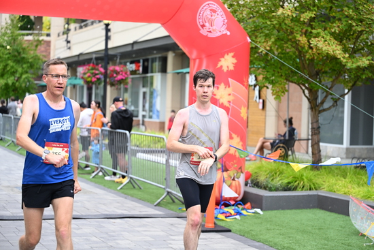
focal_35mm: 70
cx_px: 187
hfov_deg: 28.8
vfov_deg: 19.5
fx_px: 727
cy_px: 125
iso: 800
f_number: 2.8
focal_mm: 70
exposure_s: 1/1600
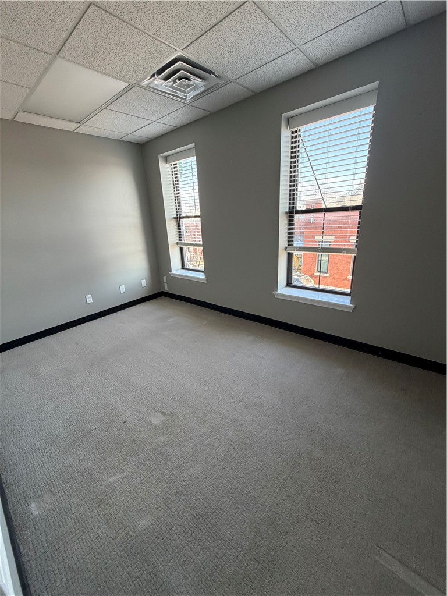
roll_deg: +2.3
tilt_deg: -16.0
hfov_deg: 85.7
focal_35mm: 14
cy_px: 298
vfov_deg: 102.1
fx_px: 241
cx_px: 224
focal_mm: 2.22
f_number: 2.2
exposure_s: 1/120
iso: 160
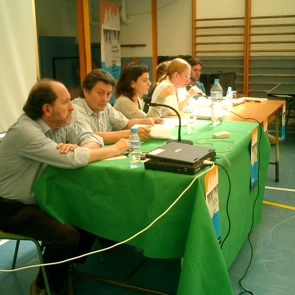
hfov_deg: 39.2
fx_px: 415
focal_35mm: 43
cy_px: 146
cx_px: 154
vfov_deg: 39.2
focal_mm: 7.5
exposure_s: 1/50
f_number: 3.2
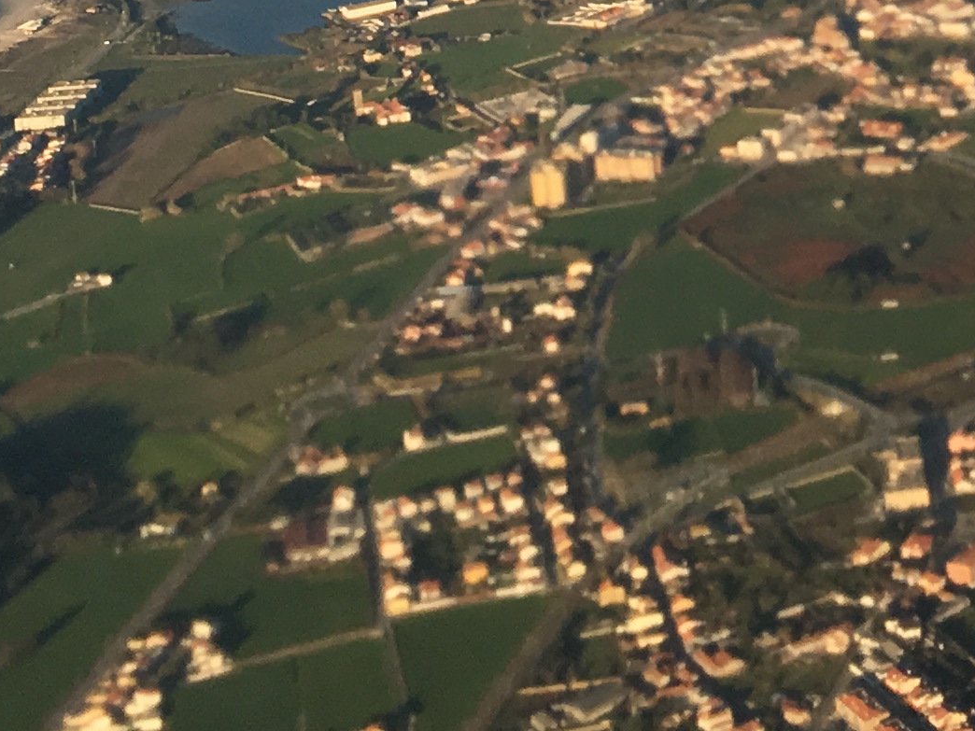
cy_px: -651
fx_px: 3155
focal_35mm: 112
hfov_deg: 17.1
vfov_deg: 12.0
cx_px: 1027
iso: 25
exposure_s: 1/777
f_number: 2.2
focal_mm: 4.15
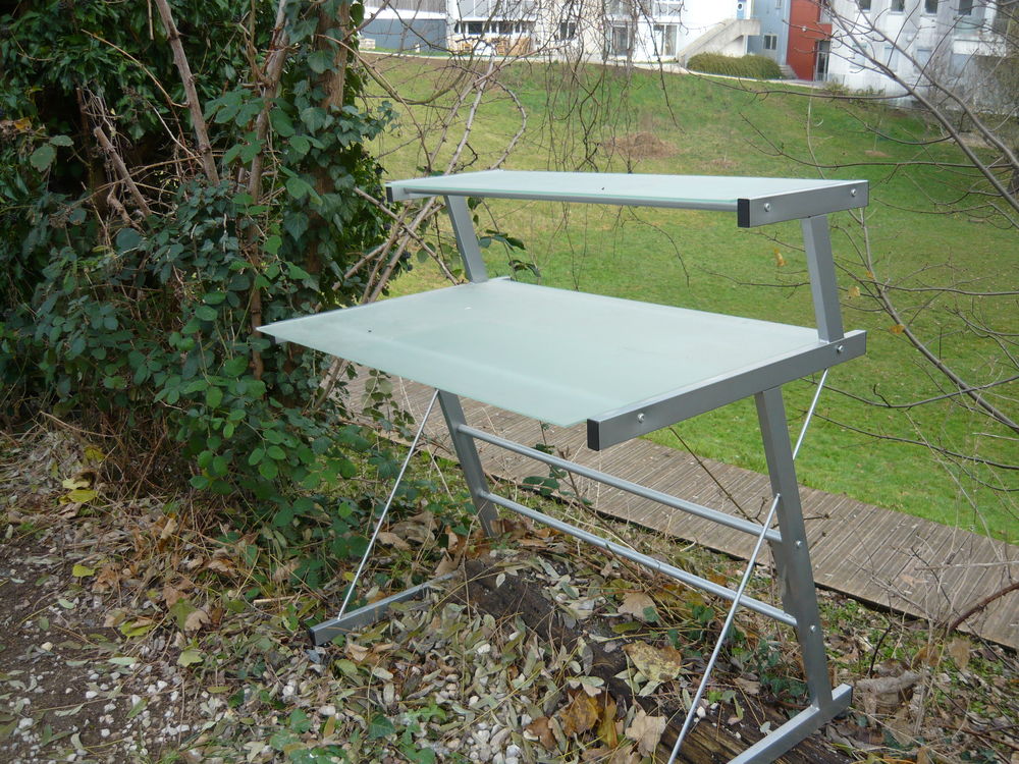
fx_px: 971
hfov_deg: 55.4
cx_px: 510
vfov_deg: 42.9
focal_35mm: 33
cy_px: 382
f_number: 2.8
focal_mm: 5.5
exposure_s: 1/250
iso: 100
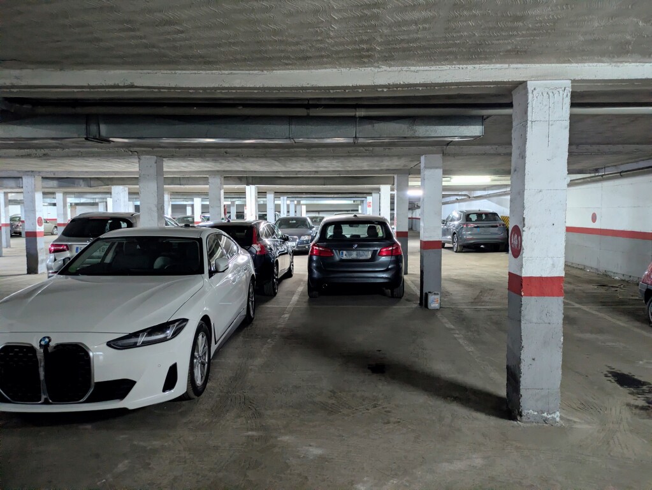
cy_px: 245
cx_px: 326
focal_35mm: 25
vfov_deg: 54.9
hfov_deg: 69.4
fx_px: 471
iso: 643
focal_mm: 5.43
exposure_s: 1/16.7
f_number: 1.89
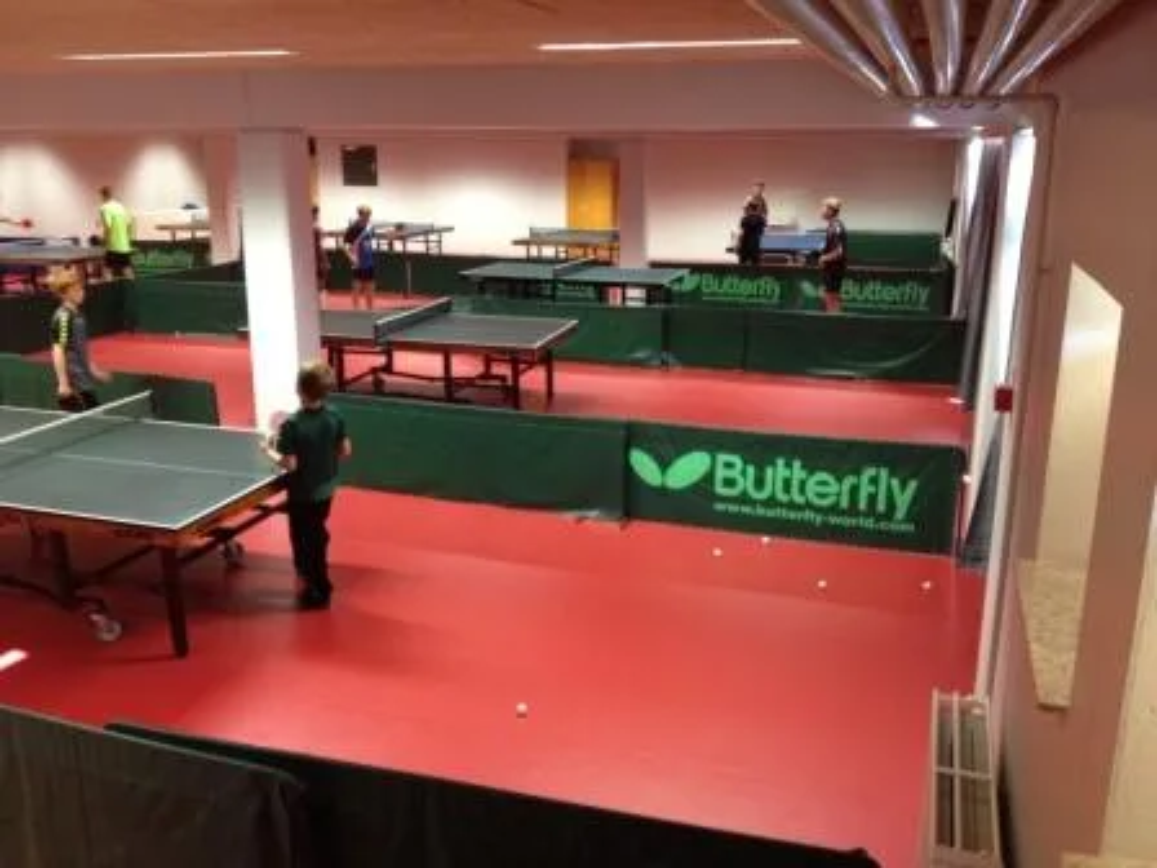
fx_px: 1170
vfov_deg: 40.7
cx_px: 578
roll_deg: -0.3
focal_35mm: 35
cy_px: 434
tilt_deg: -14.6
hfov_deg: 52.6
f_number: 2.4
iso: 160
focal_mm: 4.28
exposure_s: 1/20
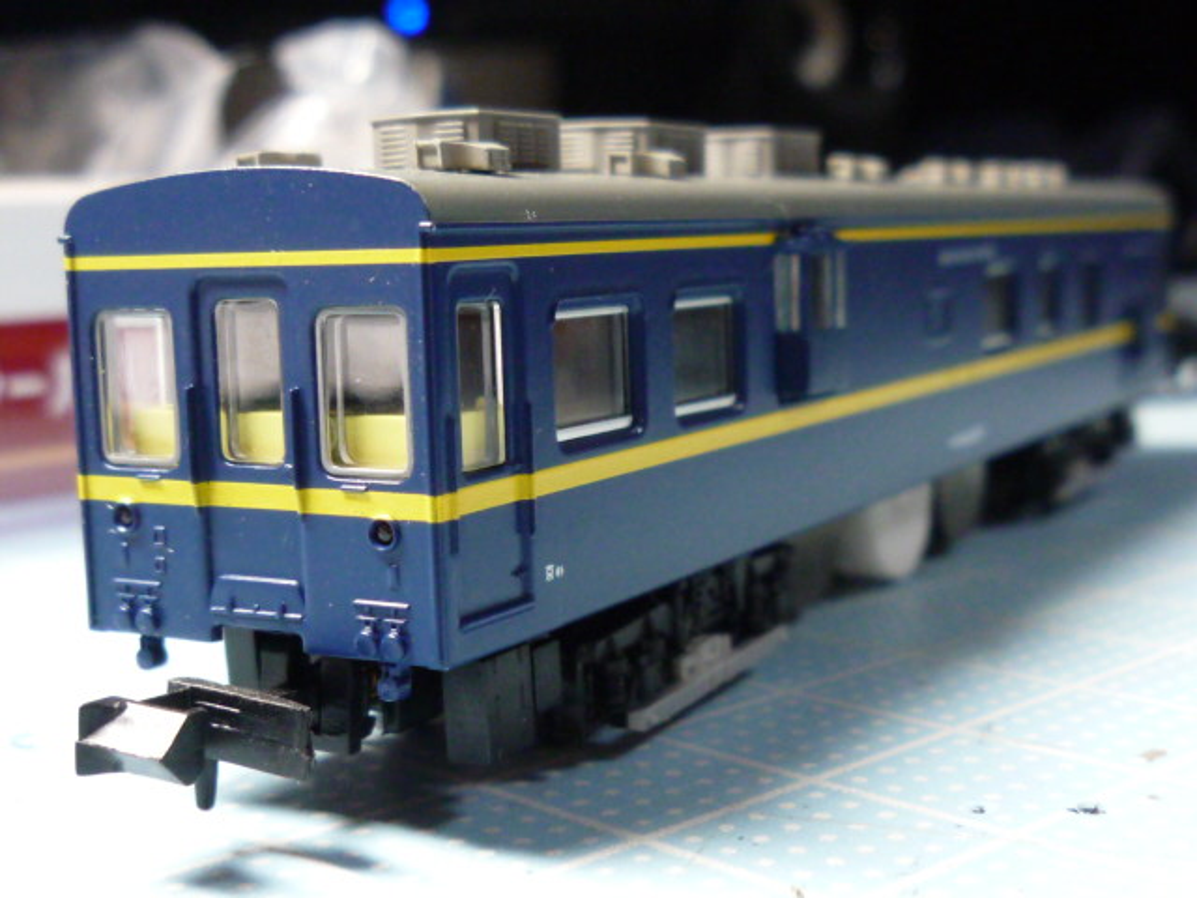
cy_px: 449
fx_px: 1867
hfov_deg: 35.5
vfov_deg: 27.0
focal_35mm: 54
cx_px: 598
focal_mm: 5.3
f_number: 3.4
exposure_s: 1/30
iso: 320
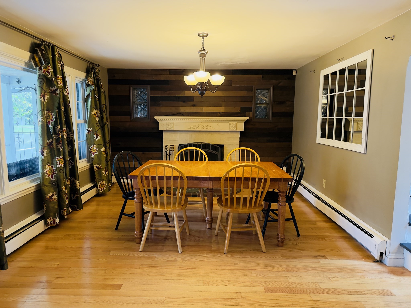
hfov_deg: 71.6
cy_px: 154
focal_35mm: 24
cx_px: 206
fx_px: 285
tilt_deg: -7.1
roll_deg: +0.0
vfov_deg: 56.8
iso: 500
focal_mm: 6.76
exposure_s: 1/60
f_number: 1.78
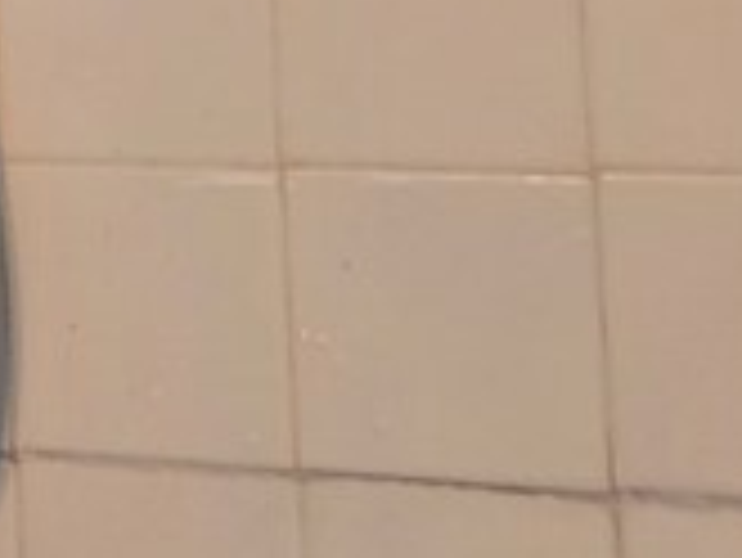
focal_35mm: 143
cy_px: -396
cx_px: -490
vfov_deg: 9.9
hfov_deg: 12.8
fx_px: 3067
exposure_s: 1/120
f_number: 1.7
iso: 500
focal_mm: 6.3
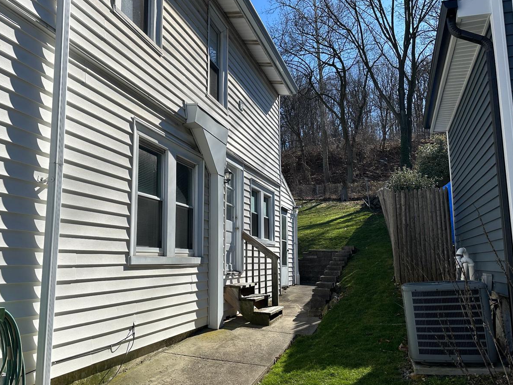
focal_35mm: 29
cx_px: 229
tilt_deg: +9.6
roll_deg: -1.8
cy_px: 205
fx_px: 430
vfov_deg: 48.2
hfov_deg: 61.5
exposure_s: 1/3861
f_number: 1.78
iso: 80
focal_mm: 6.86
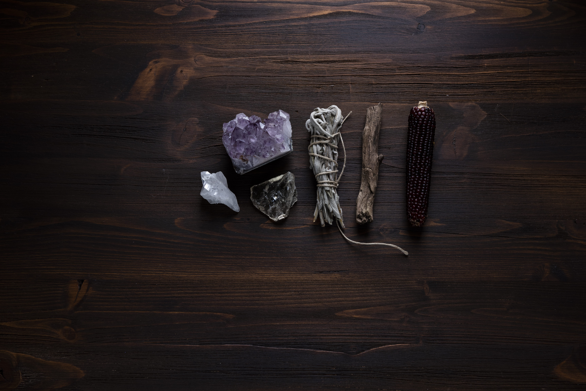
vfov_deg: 22.3
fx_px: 993
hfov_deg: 32.9
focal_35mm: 61
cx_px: 298
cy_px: 196
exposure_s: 1/40
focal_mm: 60
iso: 200
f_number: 8
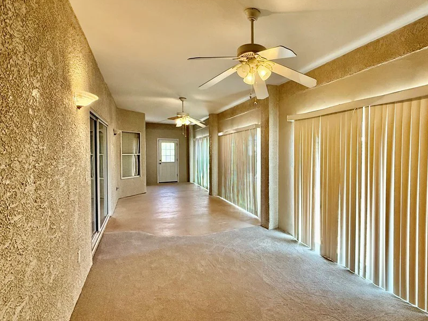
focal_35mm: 18
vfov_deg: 71.6
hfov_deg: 86.0
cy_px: 156
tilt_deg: -0.7
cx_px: 269
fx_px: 223
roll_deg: +0.2
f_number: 2.2
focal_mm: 2.22
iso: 200
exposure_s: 1/120
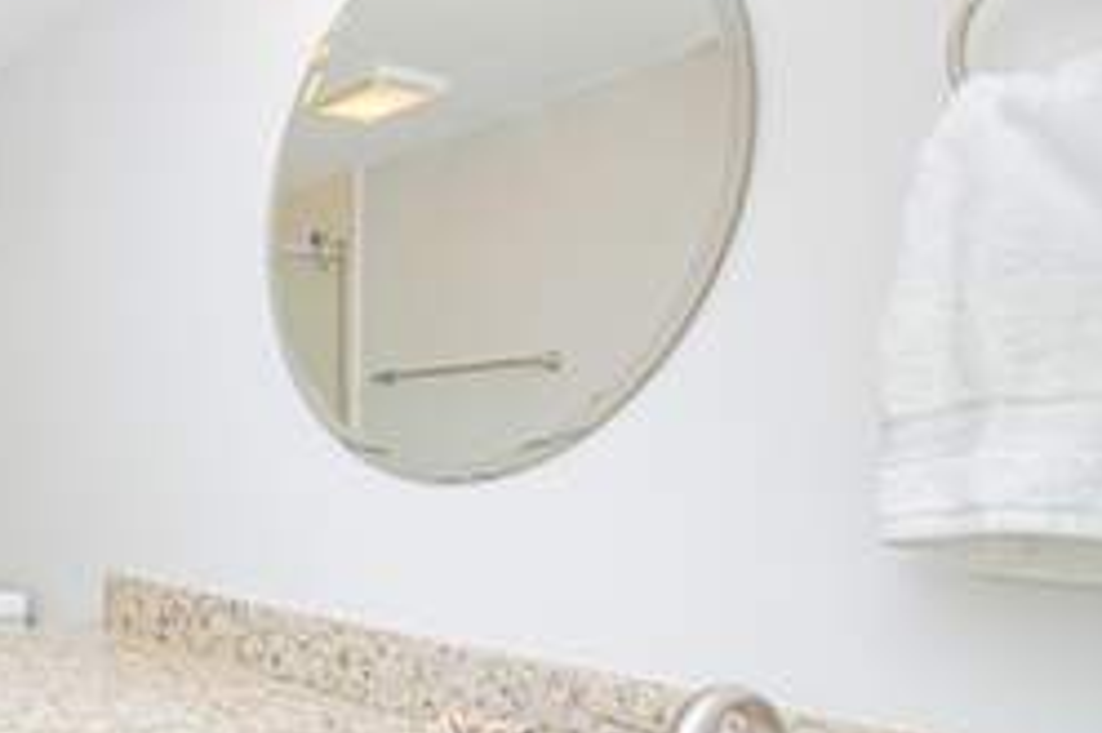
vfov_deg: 41.7
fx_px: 948
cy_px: 491
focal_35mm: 31
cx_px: 44
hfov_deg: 50.8
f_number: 4.5
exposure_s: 1/60
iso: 100
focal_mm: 11
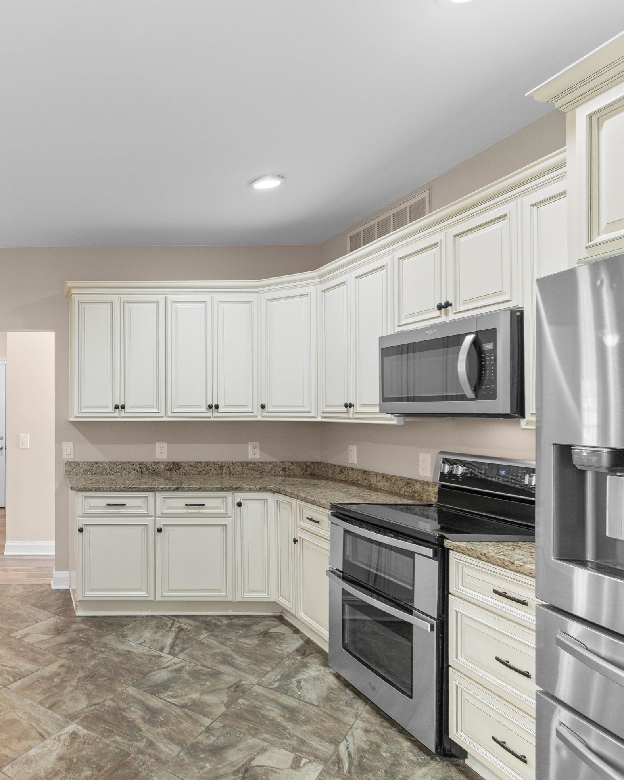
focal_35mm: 22
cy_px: 395
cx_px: 23
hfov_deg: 52.4
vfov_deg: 75.0
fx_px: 508
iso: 100
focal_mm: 10
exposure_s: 1/2
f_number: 4.5
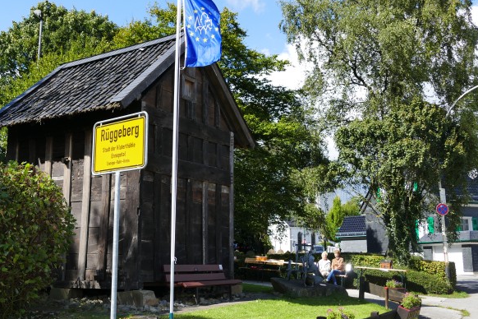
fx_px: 584
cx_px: 222
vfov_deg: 30.5
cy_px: 147
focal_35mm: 44
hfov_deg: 44.5
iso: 125
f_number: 3
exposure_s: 1/2000
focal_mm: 11.6
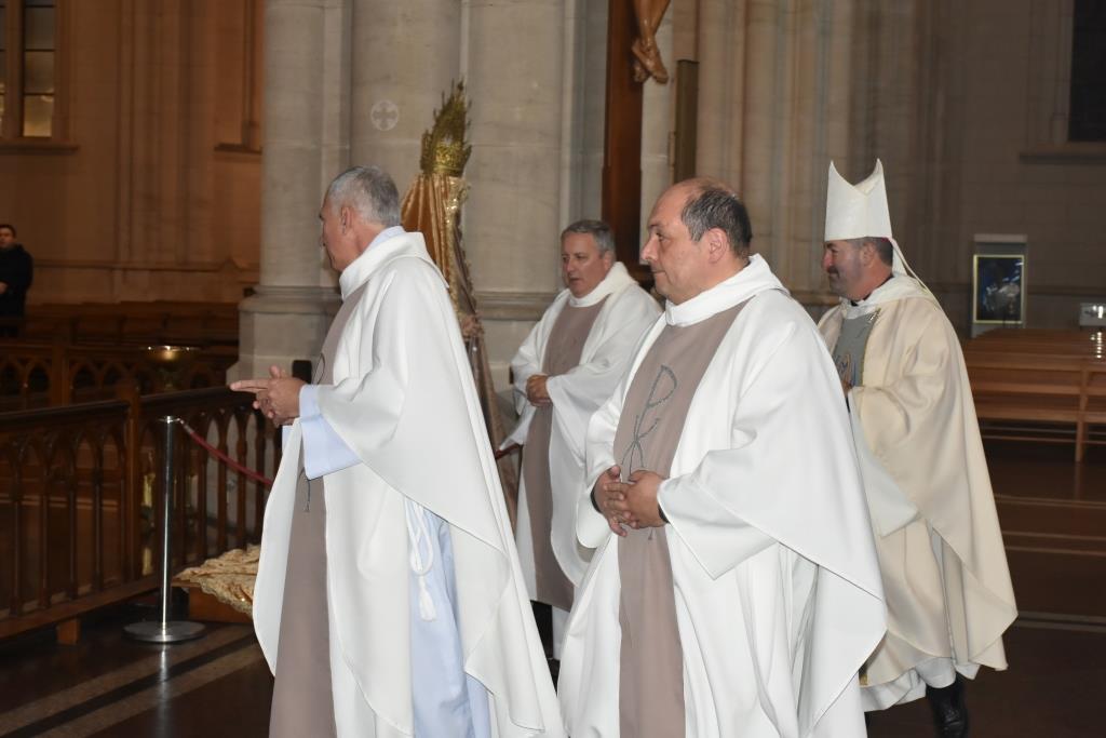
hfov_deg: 33.4
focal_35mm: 60
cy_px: 369
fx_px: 1843
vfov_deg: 22.6
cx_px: 553
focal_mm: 40
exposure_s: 1/60
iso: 1600
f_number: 5.6
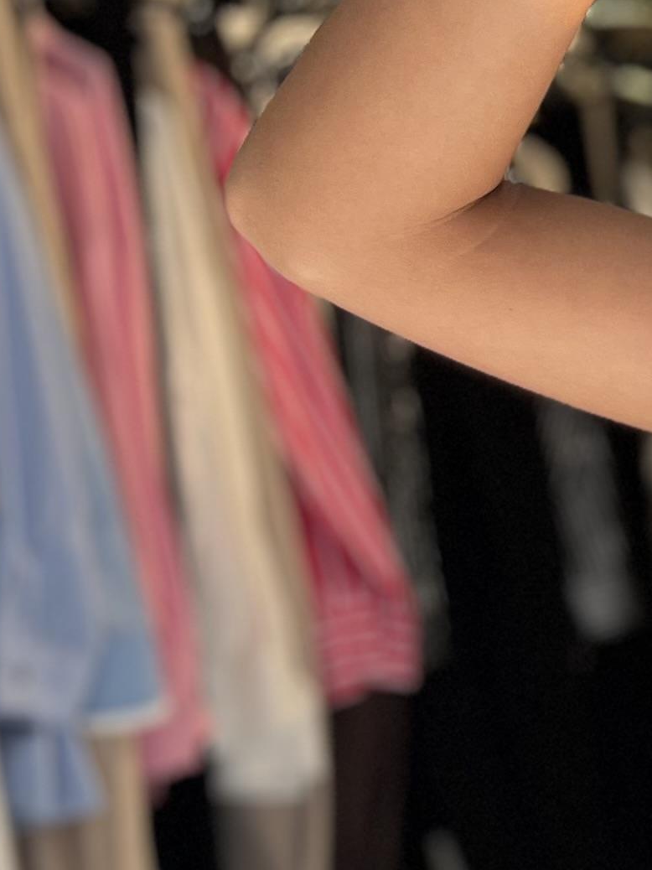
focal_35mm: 101
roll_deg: -0.1
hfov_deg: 13.0
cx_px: 1242
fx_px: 2538
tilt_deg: -10.0
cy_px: 790
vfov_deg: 19.1
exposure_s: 1/639
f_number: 1.5
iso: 50
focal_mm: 5.7
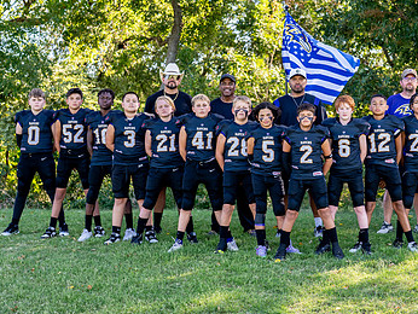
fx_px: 1196
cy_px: 162
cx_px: 304
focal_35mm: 99
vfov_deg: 15.0
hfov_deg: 19.7
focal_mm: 50
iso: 160
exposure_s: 1/640
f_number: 2.5
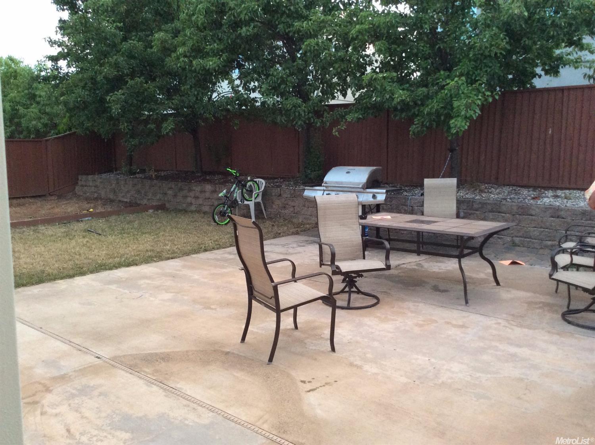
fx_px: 549
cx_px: 298
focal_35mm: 32
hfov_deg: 56.9
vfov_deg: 44.0
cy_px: 222
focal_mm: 3.3
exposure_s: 1/24
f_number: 2.4
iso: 160
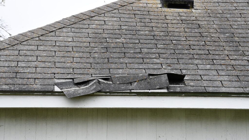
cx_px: 124
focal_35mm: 142
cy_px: 79
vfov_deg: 8.5
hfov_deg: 15.1
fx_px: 938
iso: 800
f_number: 13
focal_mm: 90
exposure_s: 1/640
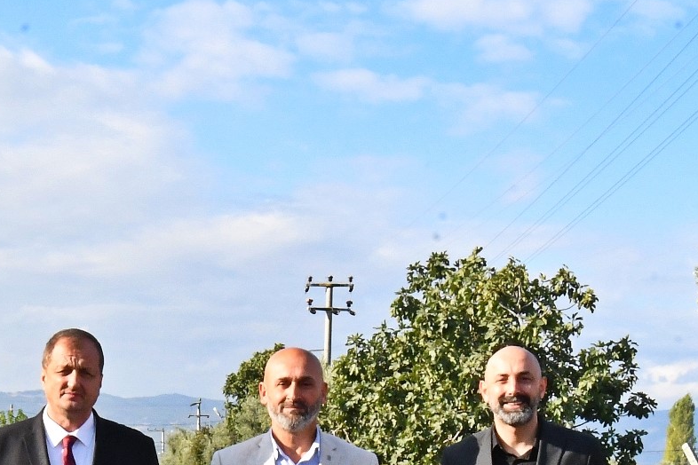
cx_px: 155
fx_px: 1648
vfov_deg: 15.6
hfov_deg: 23.6
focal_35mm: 85
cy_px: 514
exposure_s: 1/250
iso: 2000
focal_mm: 20
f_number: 29
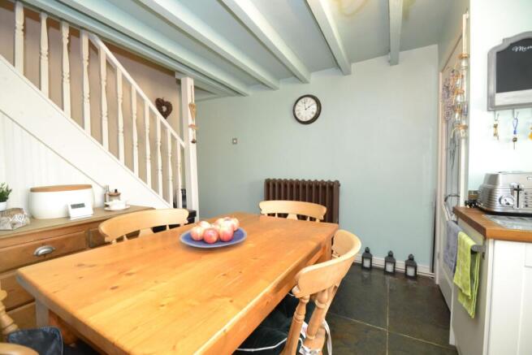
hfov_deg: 100.4
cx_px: 266
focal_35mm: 15
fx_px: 222
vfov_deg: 77.4
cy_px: 178
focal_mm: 10
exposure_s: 1/60
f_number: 3.5
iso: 1600
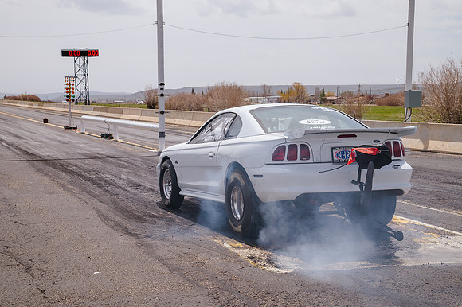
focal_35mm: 68
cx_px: 224
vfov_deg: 19.9
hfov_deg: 29.6
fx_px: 876
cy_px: 153
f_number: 10
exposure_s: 1/500
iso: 200
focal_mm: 65
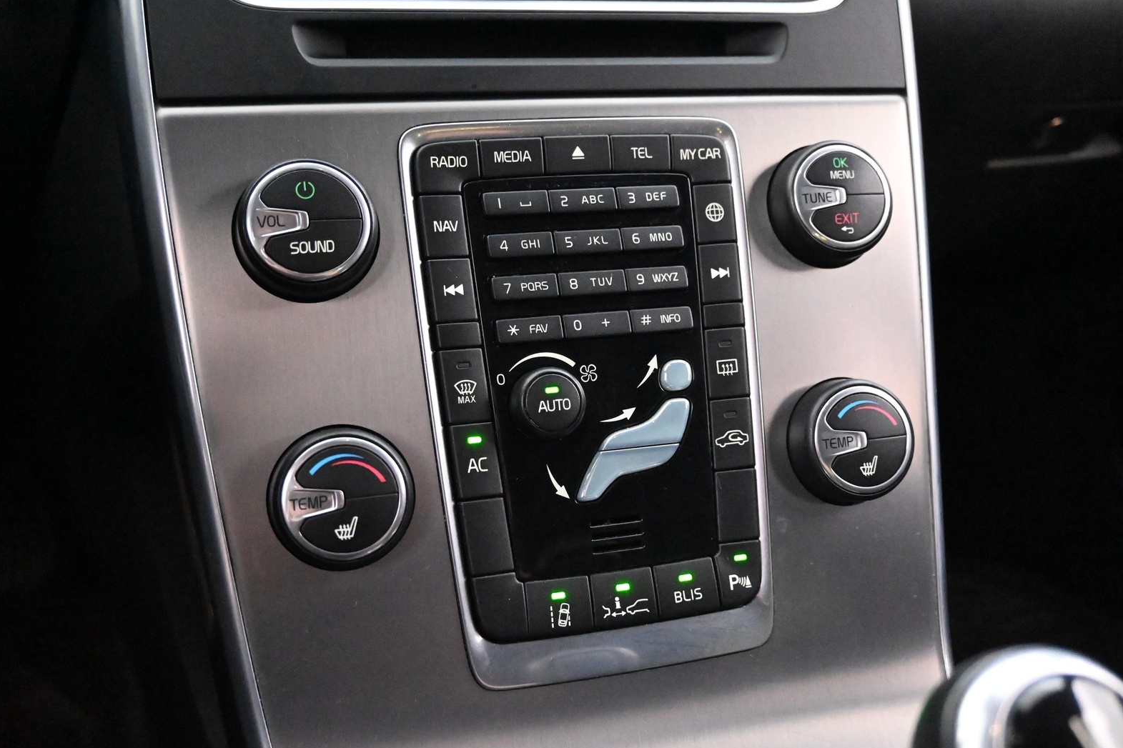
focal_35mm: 33
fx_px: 1037
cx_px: 553
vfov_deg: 39.7
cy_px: 373
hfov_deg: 56.9
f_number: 4
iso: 14400
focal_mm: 21.5
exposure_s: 1/30
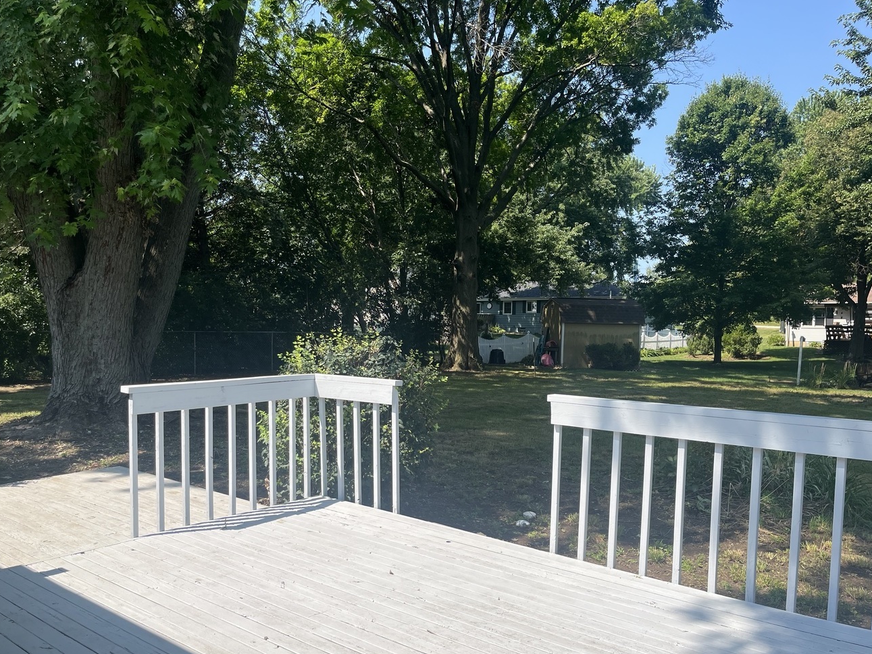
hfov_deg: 61.6
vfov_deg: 48.1
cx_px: 411
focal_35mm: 29
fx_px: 730
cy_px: 360
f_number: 1.6
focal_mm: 5.1
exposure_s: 1/2513
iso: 50
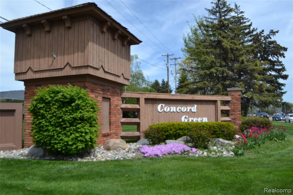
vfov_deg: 47.9
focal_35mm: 27
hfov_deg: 67.4
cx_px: 146
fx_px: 220
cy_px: 98
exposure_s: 1/200
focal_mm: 18
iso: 100
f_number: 7.1
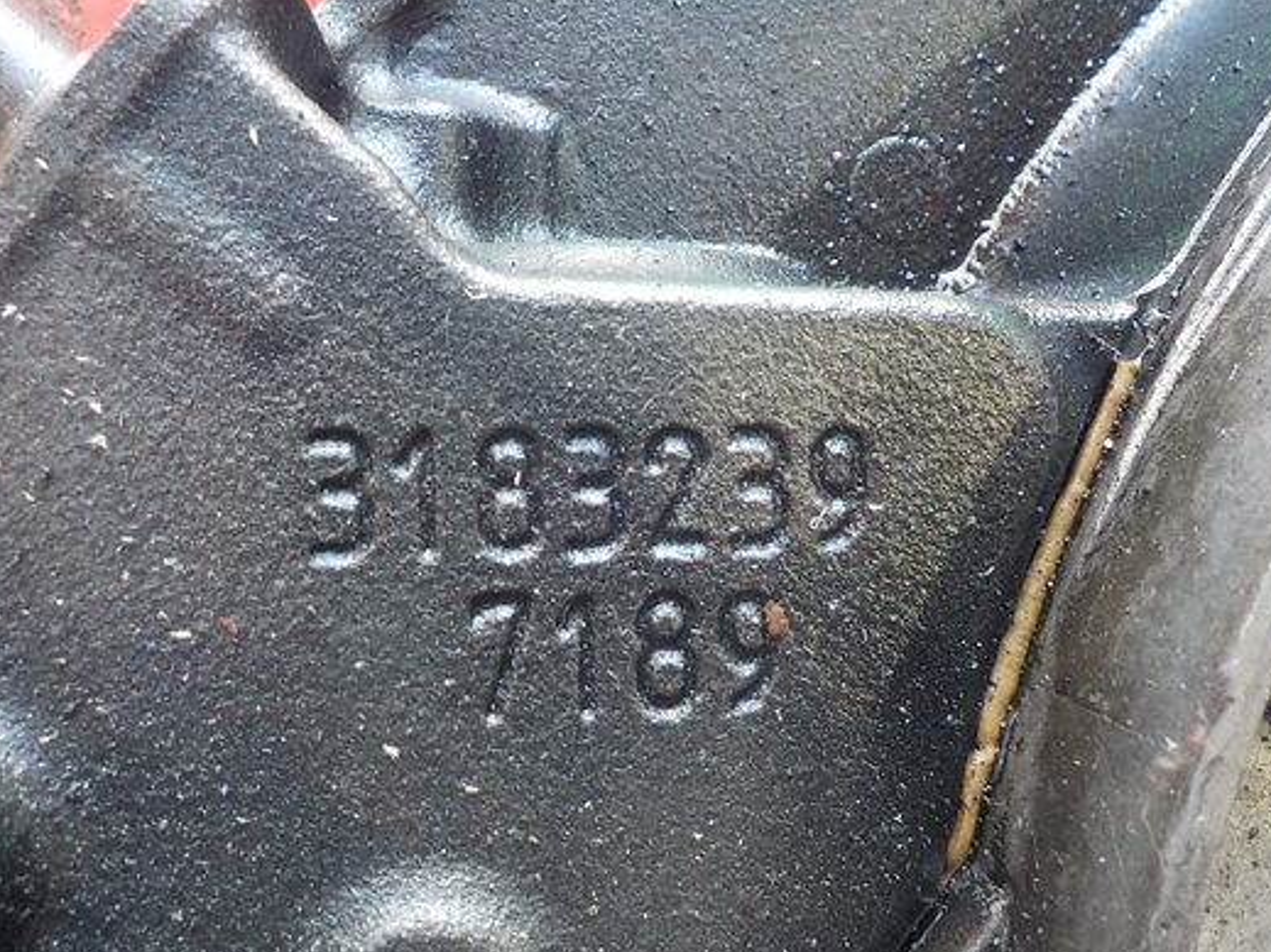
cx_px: 600
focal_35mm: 37
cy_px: 499
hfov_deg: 50.1
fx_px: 1358
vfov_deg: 38.6
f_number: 3.3
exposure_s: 1/20
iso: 400
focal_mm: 4.1
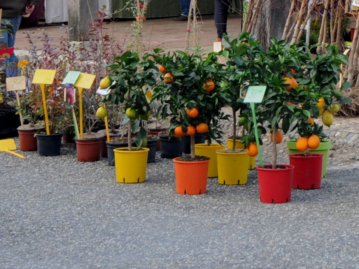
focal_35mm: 143
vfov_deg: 10.0
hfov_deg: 13.5
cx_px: 408
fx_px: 1483
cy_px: -140
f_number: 5
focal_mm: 22
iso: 200
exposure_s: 1/100
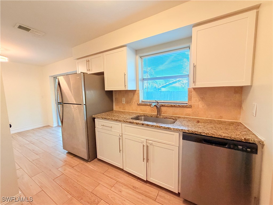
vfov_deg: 85.7
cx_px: 136
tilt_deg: -3.7
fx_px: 110
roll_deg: +1.9
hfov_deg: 102.1
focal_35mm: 14
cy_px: 102
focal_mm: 2.22
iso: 250
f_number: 2.2
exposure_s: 1/60
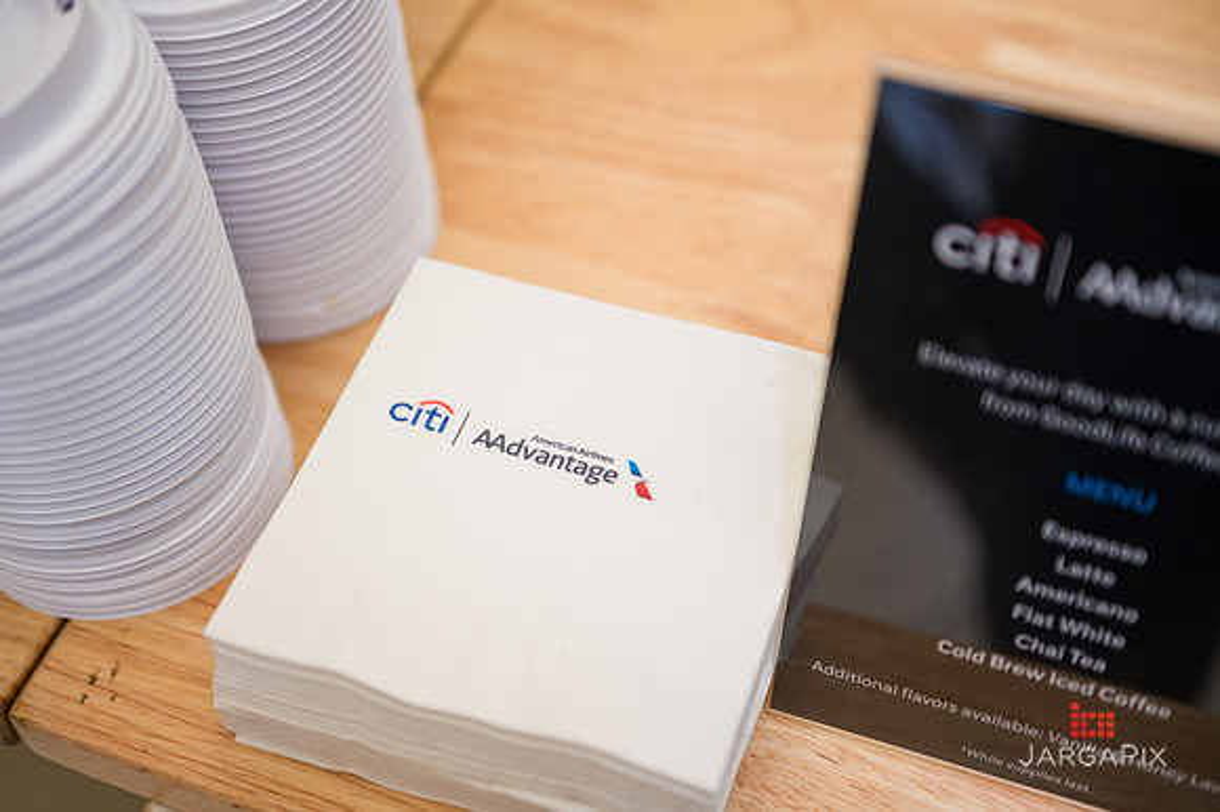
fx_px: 1761
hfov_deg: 38.2
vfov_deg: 26.0
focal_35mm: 52
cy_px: 406
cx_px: 610
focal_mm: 52
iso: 400
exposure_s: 1/200
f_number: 3.2
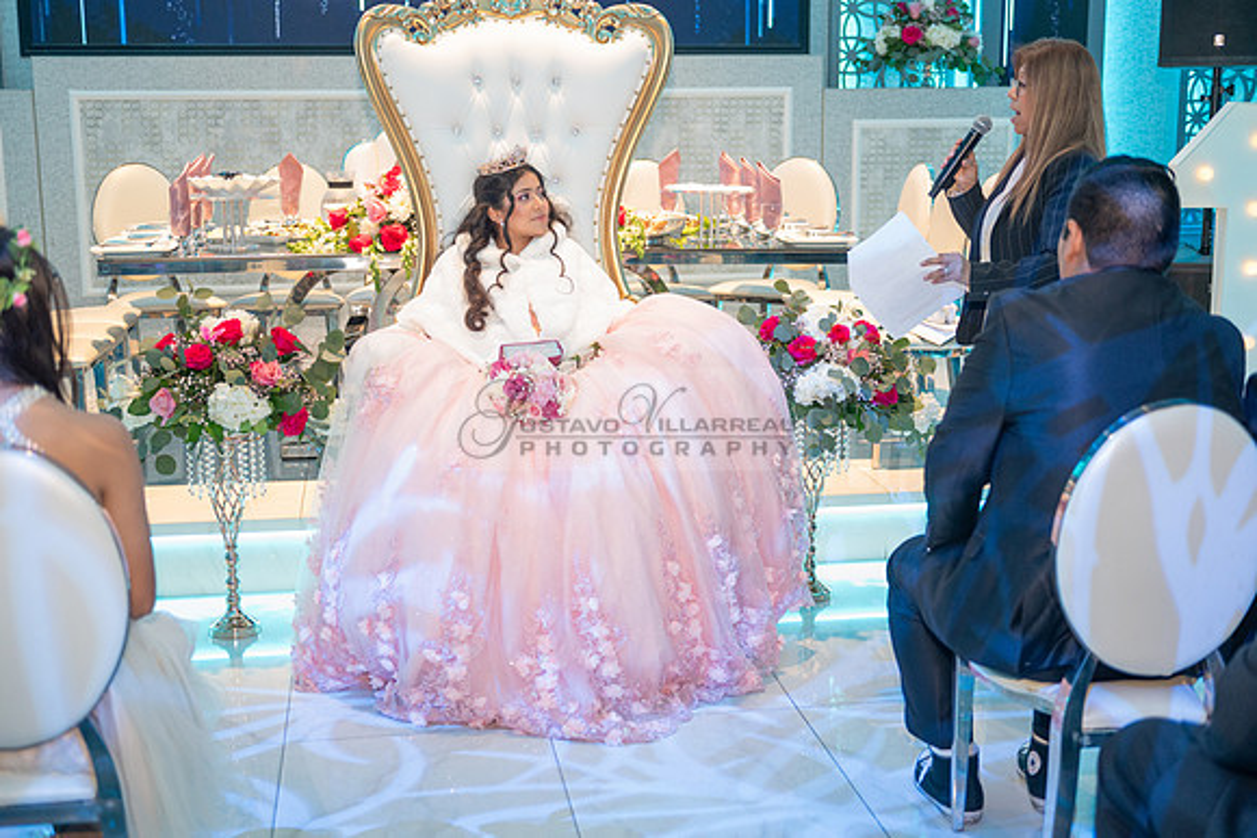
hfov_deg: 41.1
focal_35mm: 48
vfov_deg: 28.1
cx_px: 628
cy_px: 419
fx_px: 1676
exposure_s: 1/125
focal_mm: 48
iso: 1600
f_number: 2.8
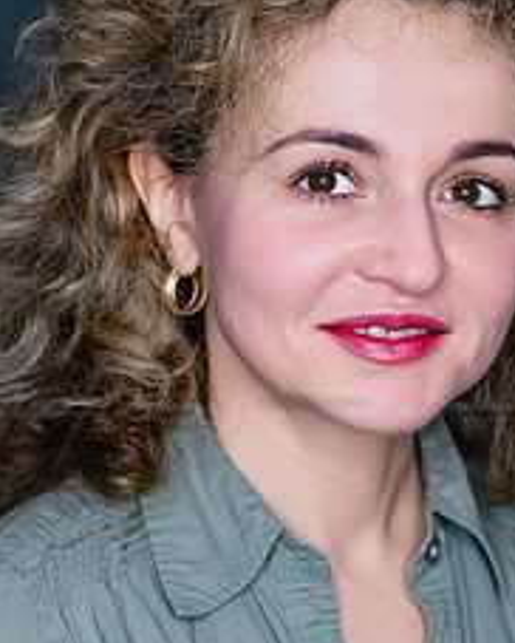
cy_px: 360
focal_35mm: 158
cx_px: 325
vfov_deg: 12.2
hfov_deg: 9.8
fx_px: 3006
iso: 2000
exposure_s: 1/400
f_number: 3.5
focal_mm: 85
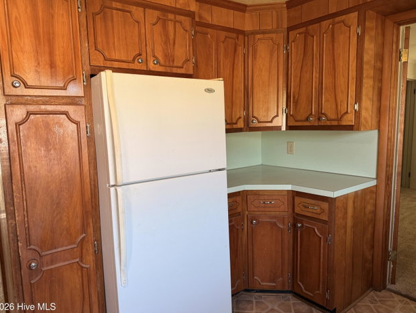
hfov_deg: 69.3
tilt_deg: -7.0
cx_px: 203
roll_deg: +2.7
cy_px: 159
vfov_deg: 55.0
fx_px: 301
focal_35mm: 25
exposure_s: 1/121
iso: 200
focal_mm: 6.76
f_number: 1.78
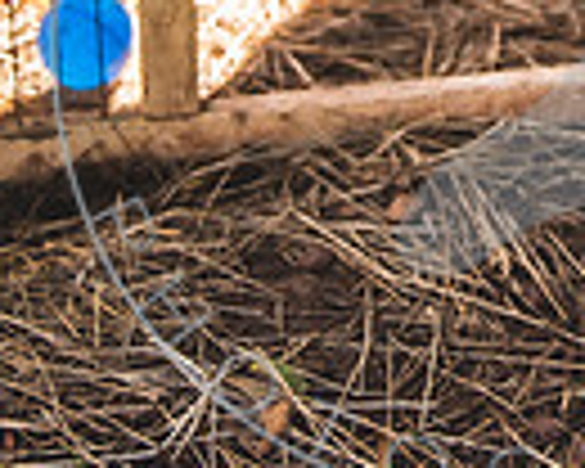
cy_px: -331
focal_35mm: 130
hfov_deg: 14.3
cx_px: 738
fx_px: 2251
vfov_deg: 11.2
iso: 100
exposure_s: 1/200
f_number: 2.8
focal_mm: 31
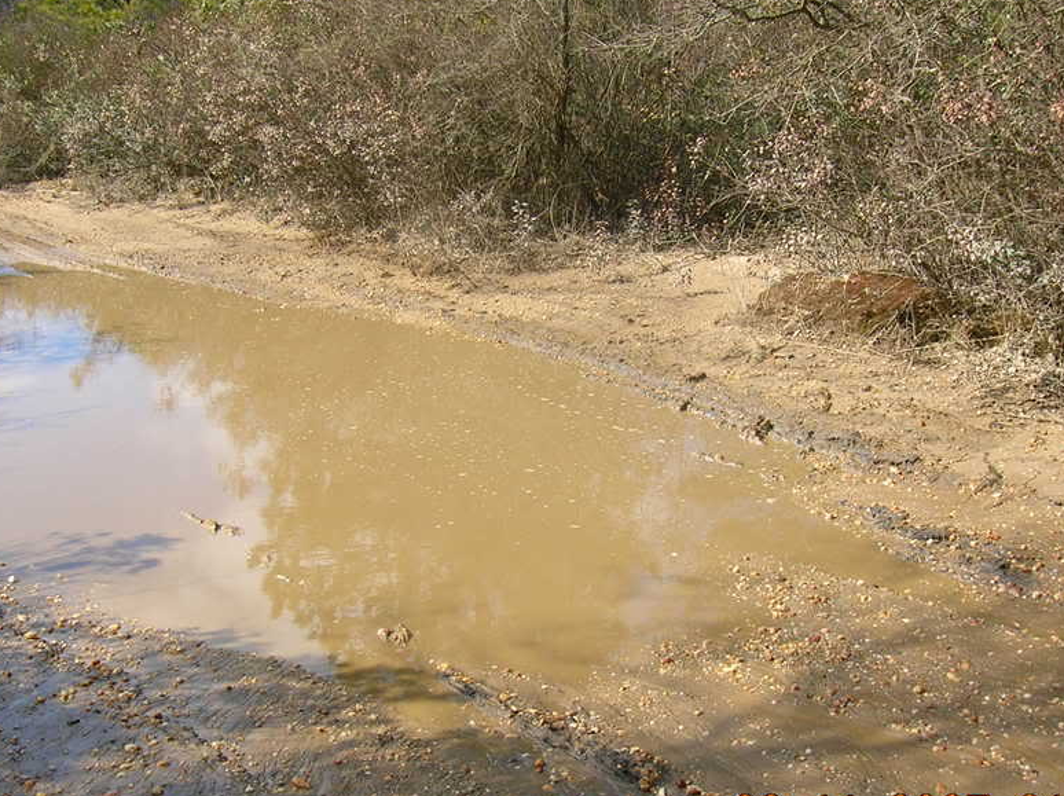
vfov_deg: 32.1
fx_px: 1382
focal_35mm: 45
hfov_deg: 42.1
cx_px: 531
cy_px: 396
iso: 50
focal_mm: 5.7
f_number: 4.9
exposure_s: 1/203
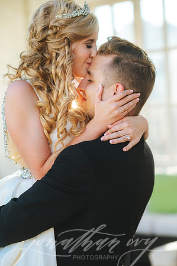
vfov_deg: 23.9
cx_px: 88
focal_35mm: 85
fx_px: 628
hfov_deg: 16.0
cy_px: 133
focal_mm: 85
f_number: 2.8
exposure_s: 1/640
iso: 80
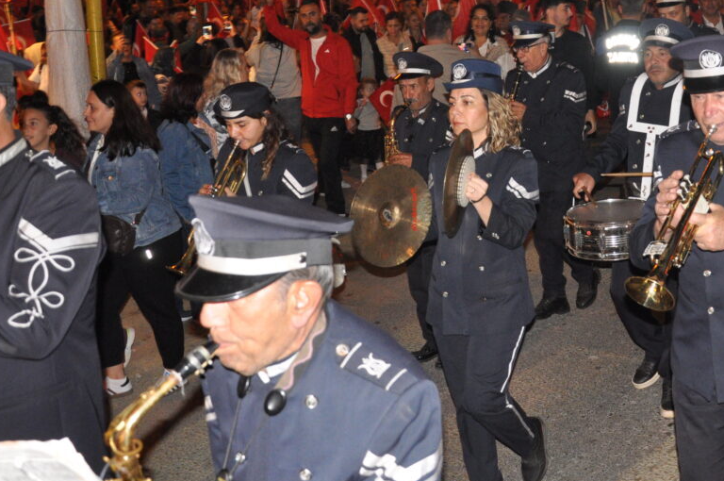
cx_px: 532
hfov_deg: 35.6
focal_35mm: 55
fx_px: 1105
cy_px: 111
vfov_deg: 24.2
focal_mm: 22
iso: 1250
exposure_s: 1/60
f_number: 4.5
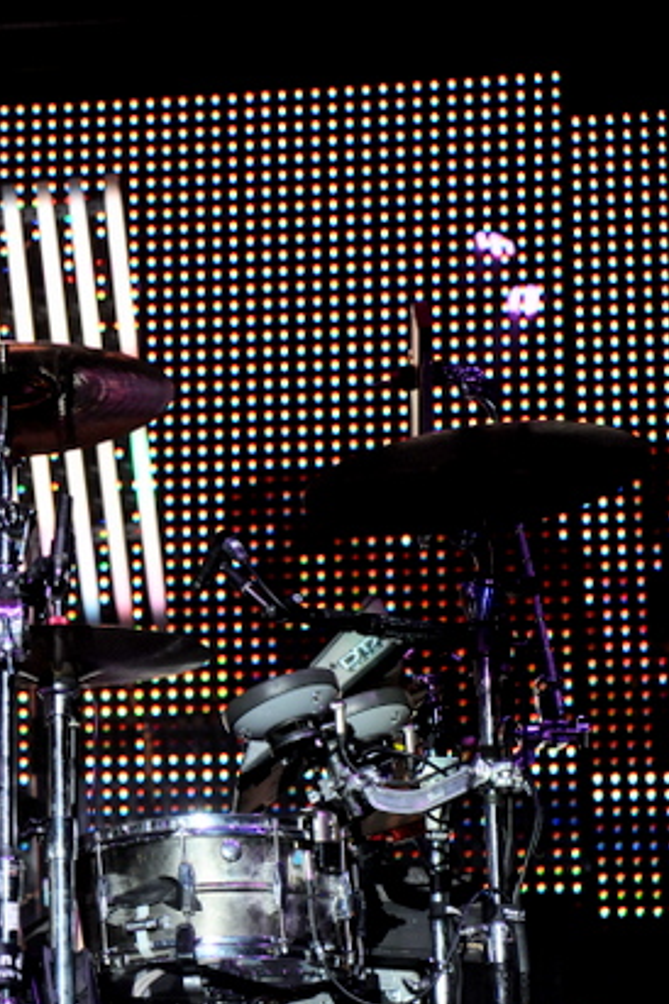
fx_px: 4878
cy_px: 564
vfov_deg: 11.7
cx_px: -154
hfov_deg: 7.8
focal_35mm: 175
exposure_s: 1/160
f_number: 4.5
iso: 1600
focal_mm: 100
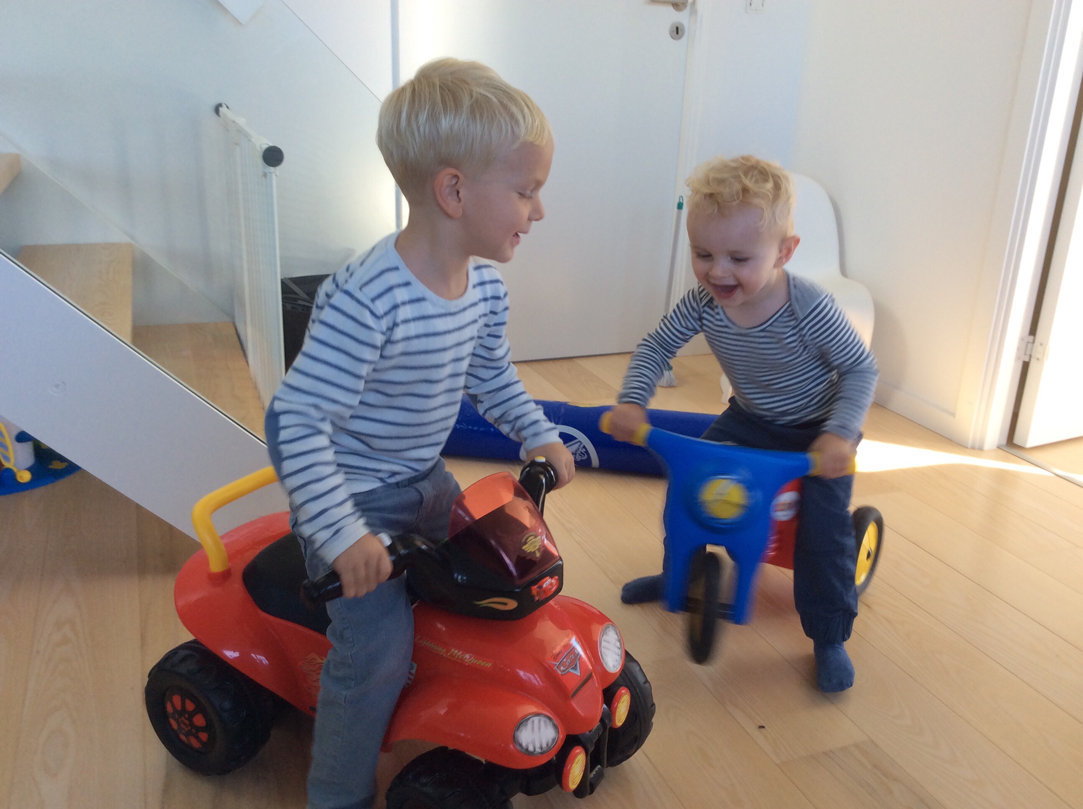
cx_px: 542
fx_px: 1000
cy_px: 404
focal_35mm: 32
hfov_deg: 56.9
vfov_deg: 44.1
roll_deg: -0.6
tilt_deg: -20.1
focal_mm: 3.3
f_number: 2.4
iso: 32
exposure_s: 1/50
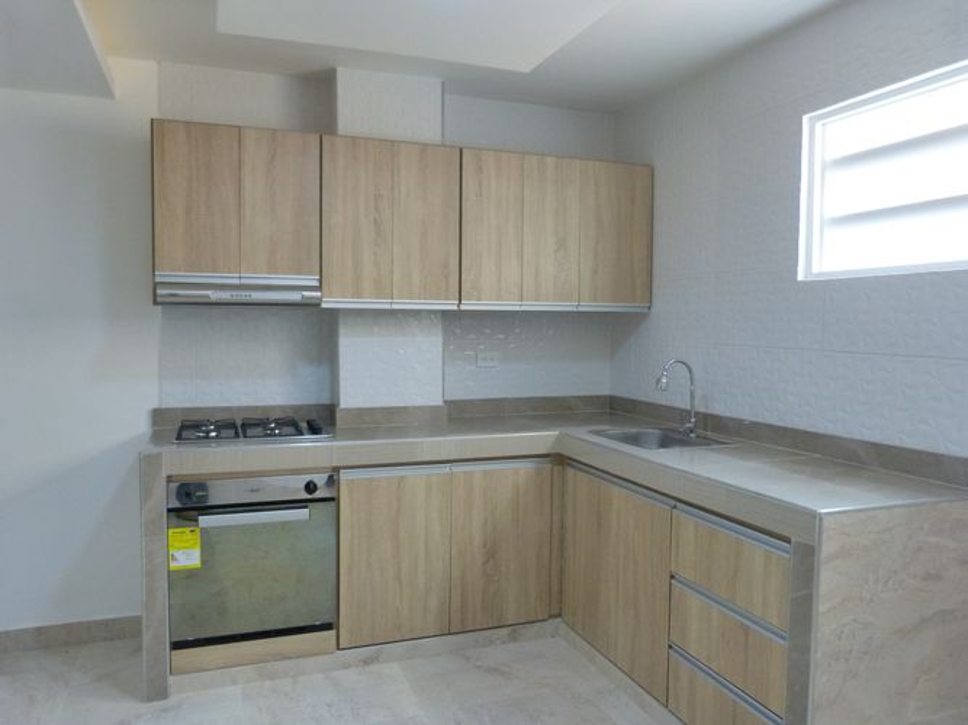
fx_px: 727
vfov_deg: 53.0
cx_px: 484
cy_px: 362
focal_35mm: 26
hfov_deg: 67.3
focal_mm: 4.5
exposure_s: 1/125
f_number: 2.8
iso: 400
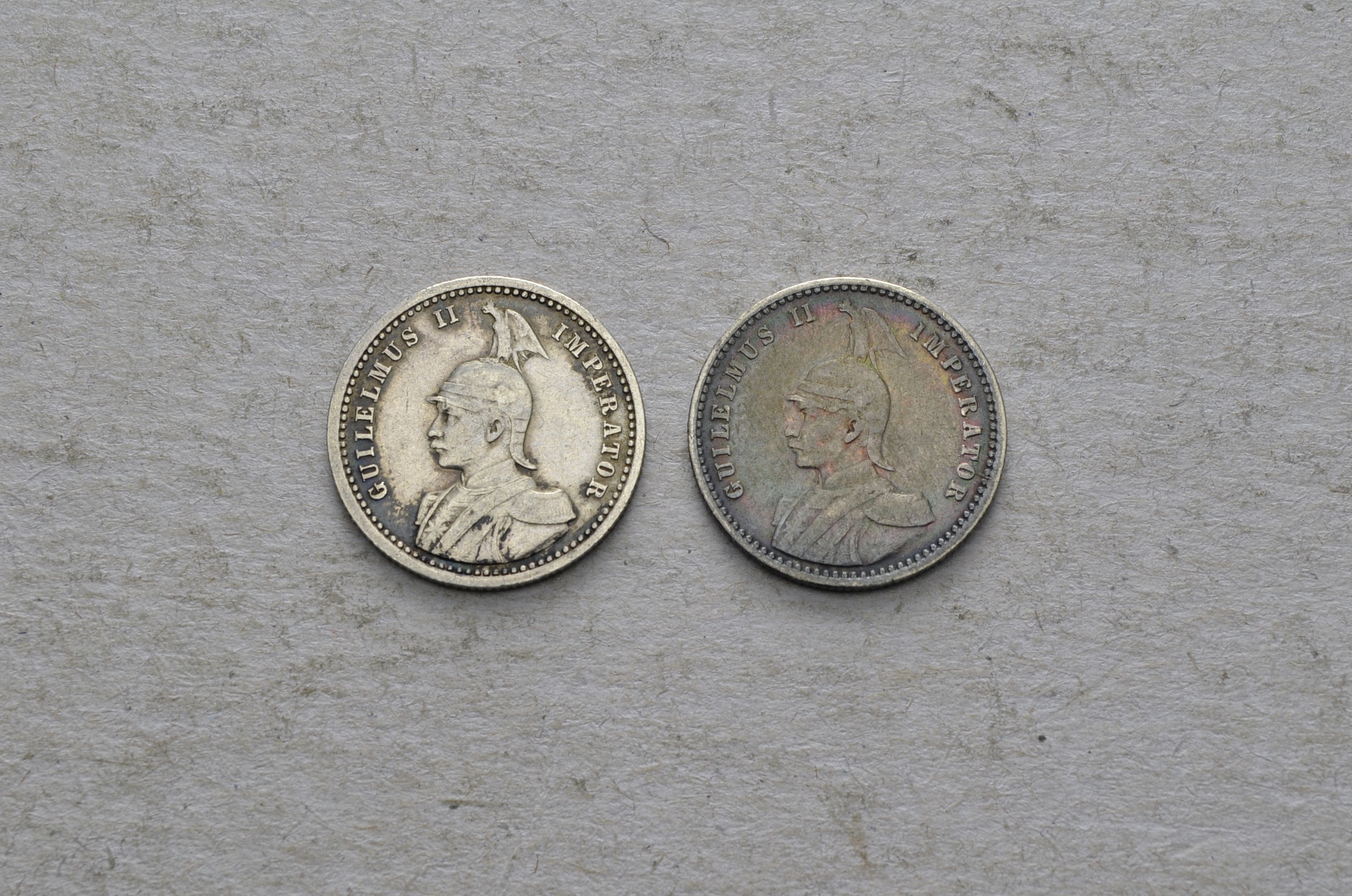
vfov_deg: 16.5
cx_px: 676
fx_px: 3092
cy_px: 448
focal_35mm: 82
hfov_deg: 24.7
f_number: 14
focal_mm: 55
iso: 400
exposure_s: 1/250
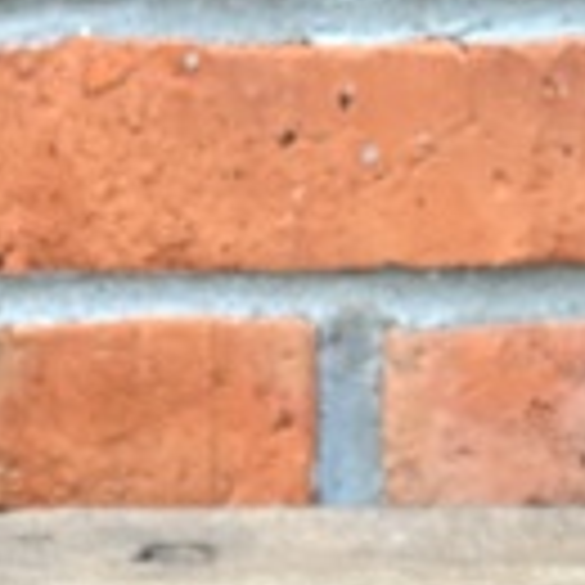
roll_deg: -0.1
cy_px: 1042
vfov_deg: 8.1
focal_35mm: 209
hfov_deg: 8.3
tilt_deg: -24.4
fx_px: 3996
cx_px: -18
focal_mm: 6.86
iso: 50
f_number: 1.78
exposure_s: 1/121
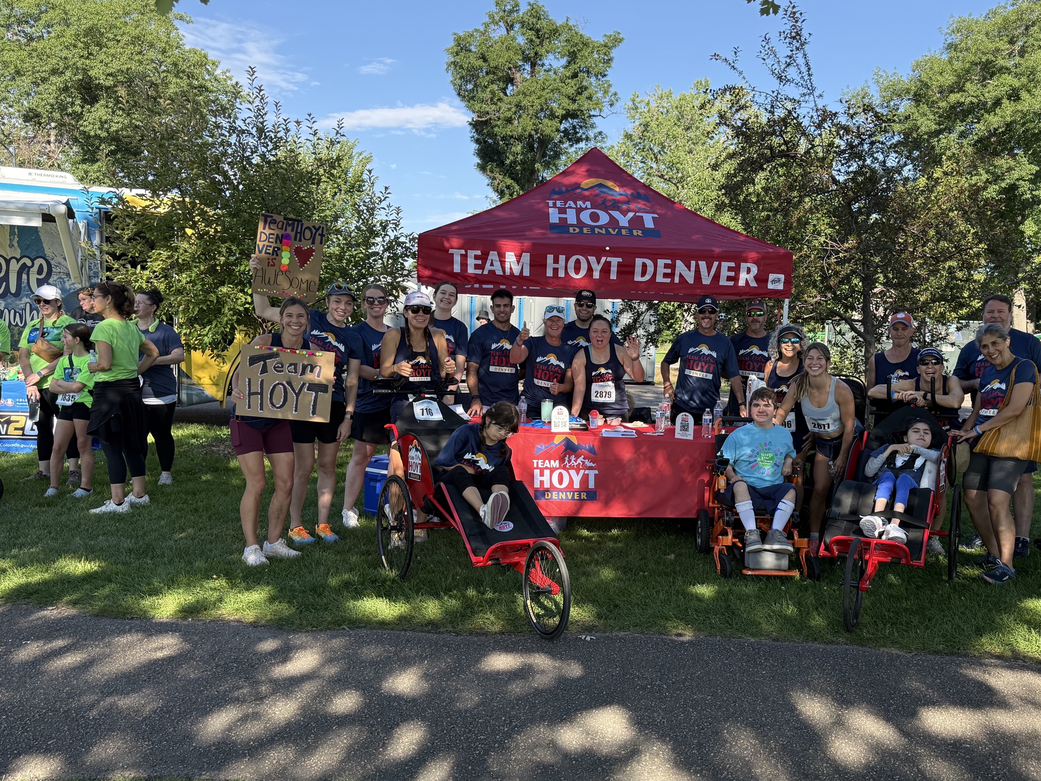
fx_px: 932
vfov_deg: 45.4
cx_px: 580
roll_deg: -1.2
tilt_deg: -6.4
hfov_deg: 58.2
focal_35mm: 31
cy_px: 435
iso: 100
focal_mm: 6.76
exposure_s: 1/1032
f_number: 1.78
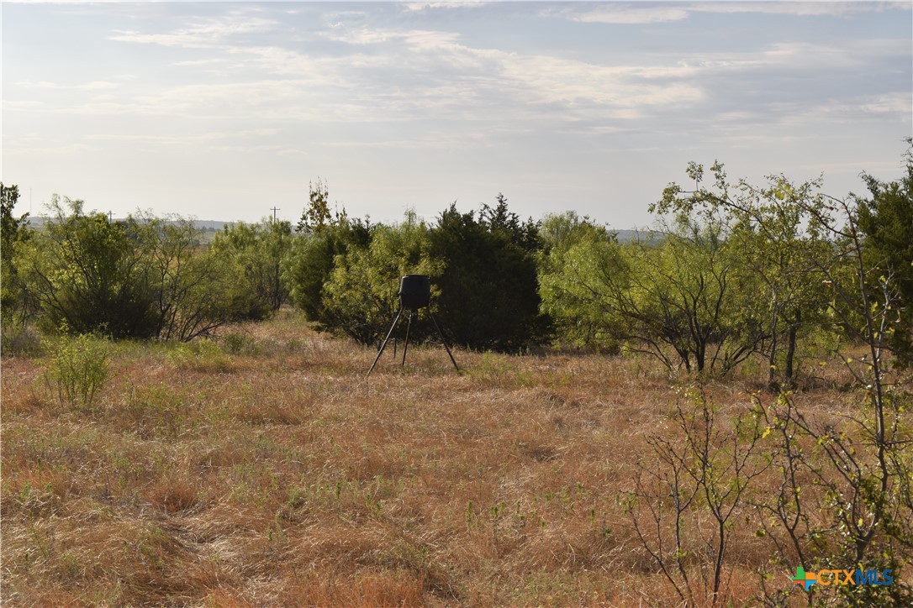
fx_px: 2092
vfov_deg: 16.6
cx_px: 456
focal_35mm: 82
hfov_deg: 24.6
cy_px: 304
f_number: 13
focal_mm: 55
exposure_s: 1/200
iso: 100
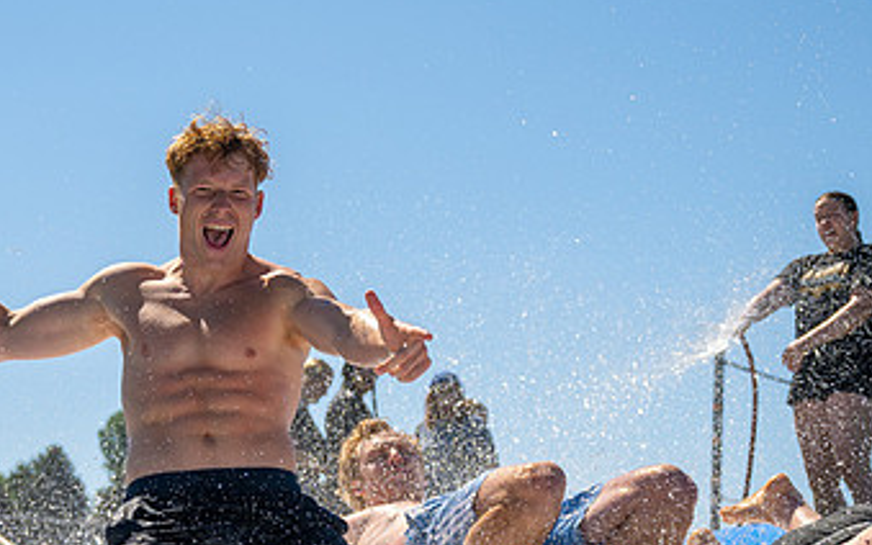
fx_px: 2828
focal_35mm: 119
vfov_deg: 11.0
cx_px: 436
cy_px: 316
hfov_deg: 17.5
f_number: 4
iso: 100
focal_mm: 47
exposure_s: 1/1600
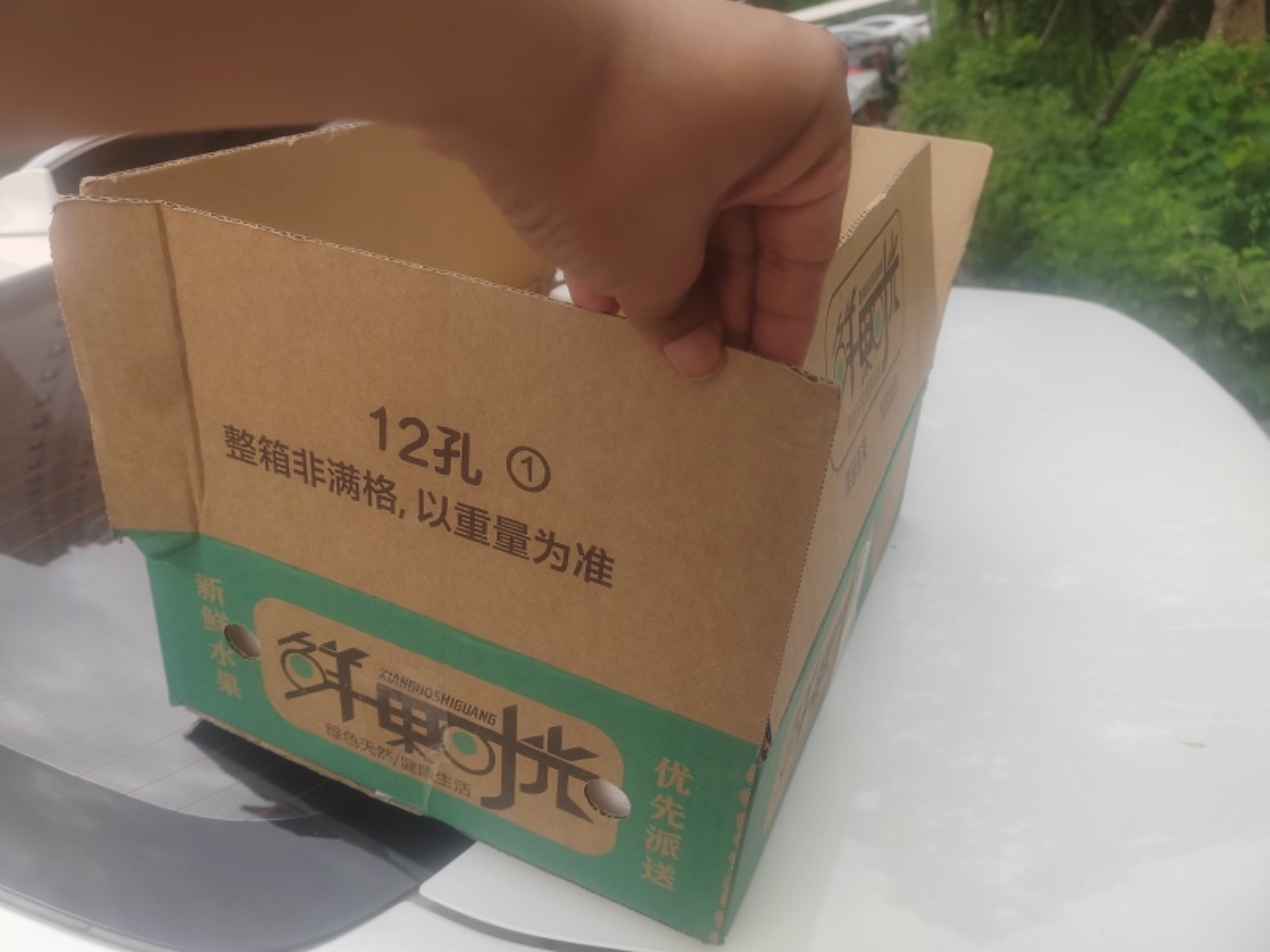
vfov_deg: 51.4
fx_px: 991
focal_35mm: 27
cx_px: 635
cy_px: 476
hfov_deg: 65.3
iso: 100
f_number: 1.9
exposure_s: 1/890
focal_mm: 5.52
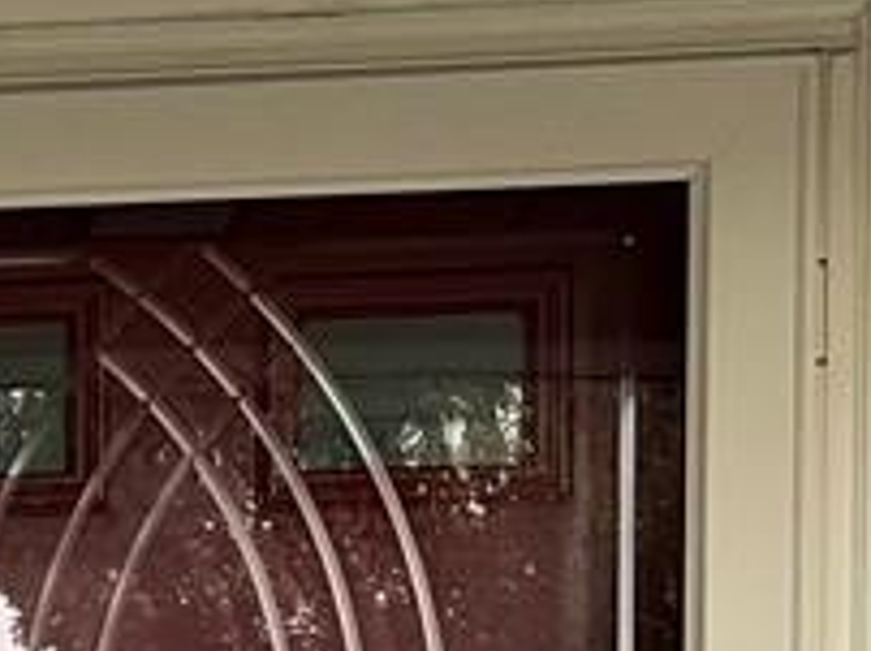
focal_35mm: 132
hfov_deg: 13.0
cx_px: -875
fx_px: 3317
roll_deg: +0.1
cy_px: 1052
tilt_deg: +1.1
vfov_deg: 10.7
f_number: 1.5
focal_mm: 5.7
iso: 125
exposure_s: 1/88
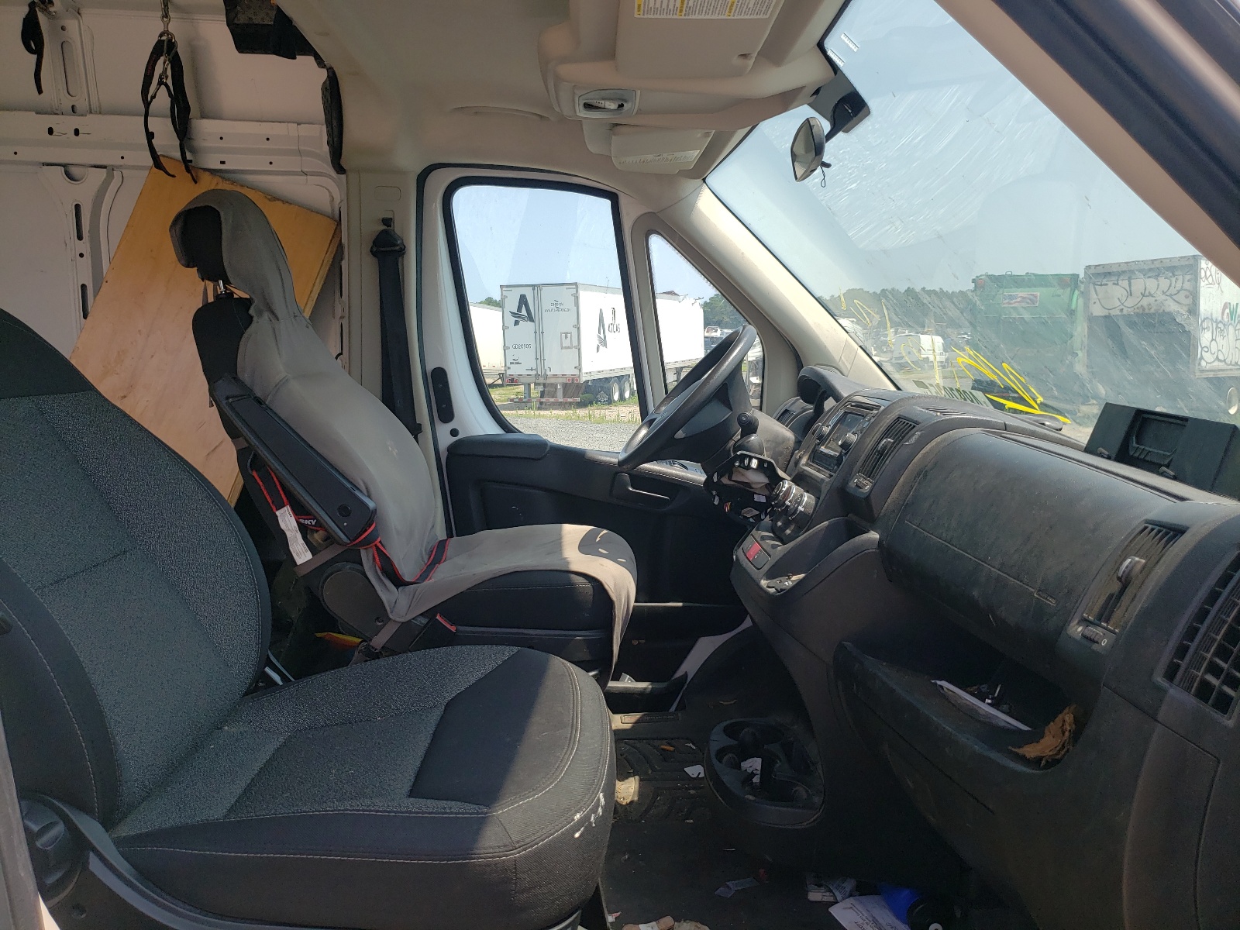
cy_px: 465
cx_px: 620
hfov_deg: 67.3
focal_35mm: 26
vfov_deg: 53.1
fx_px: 931
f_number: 1.5
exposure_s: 1/1250
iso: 50
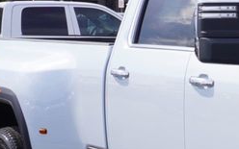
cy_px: 174
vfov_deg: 8.2
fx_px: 1030
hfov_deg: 12.4
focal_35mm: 158
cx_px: 390
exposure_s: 1/125
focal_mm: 25
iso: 100
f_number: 10
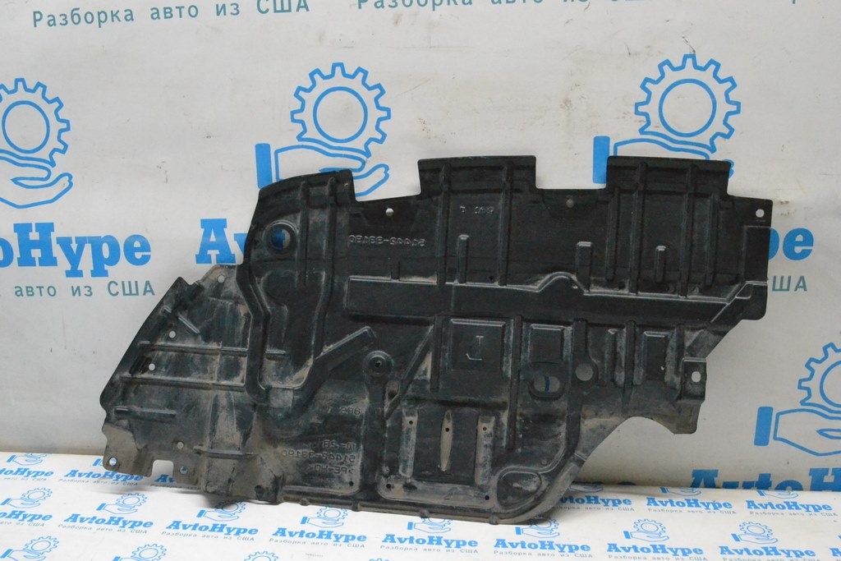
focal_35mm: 30
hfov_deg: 61.9
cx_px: 420
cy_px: 280
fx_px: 701
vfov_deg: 43.6
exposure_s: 1/100
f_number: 14
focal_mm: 20
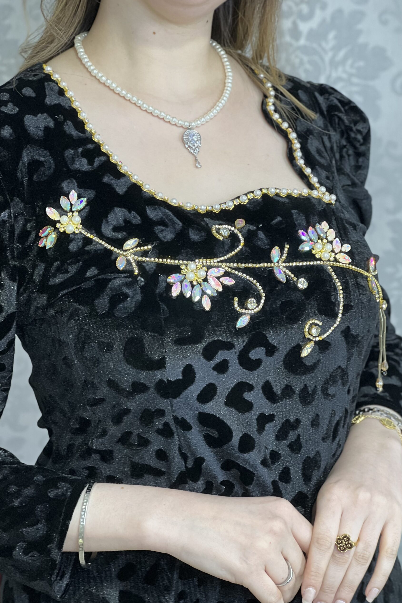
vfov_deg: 25.1
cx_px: 198
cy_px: 300
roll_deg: +0.1
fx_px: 1357
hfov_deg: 16.9
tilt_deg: -9.3
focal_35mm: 81
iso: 160
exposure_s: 1/50
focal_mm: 9
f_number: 2.8
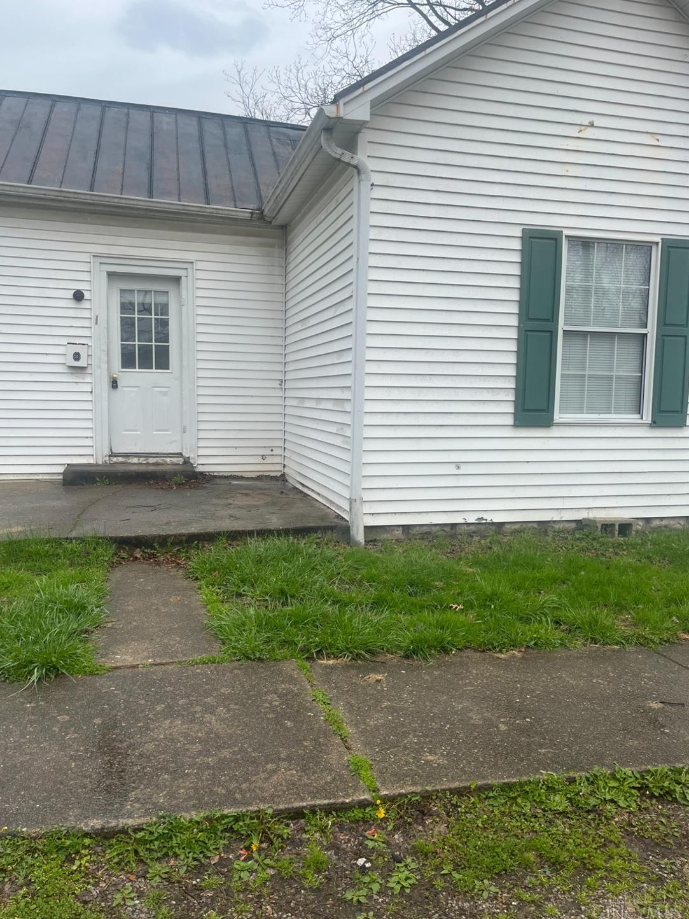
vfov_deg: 65.3
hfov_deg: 51.3
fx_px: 717
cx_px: 332
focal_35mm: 27
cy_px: 457
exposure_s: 1/951
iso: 50
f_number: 1.6
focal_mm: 5.1
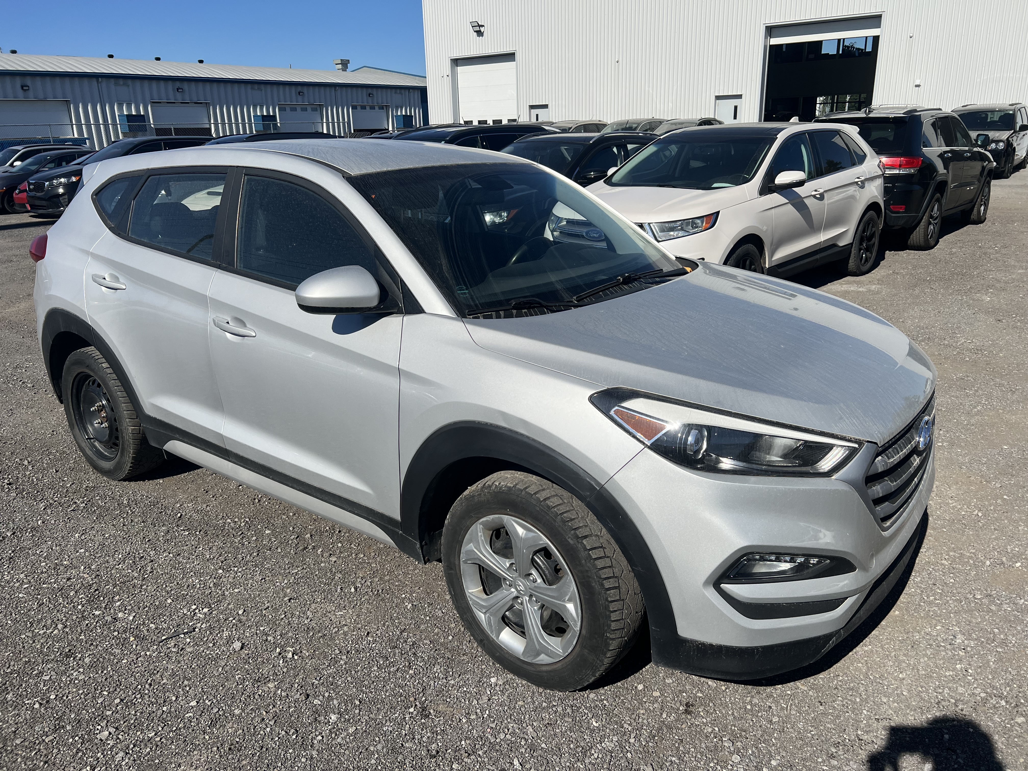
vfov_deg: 53.1
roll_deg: +1.9
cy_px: 386
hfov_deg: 67.3
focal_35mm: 26
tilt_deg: -18.9
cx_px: 514
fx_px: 772
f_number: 1.5
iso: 50
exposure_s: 1/6993
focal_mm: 5.7
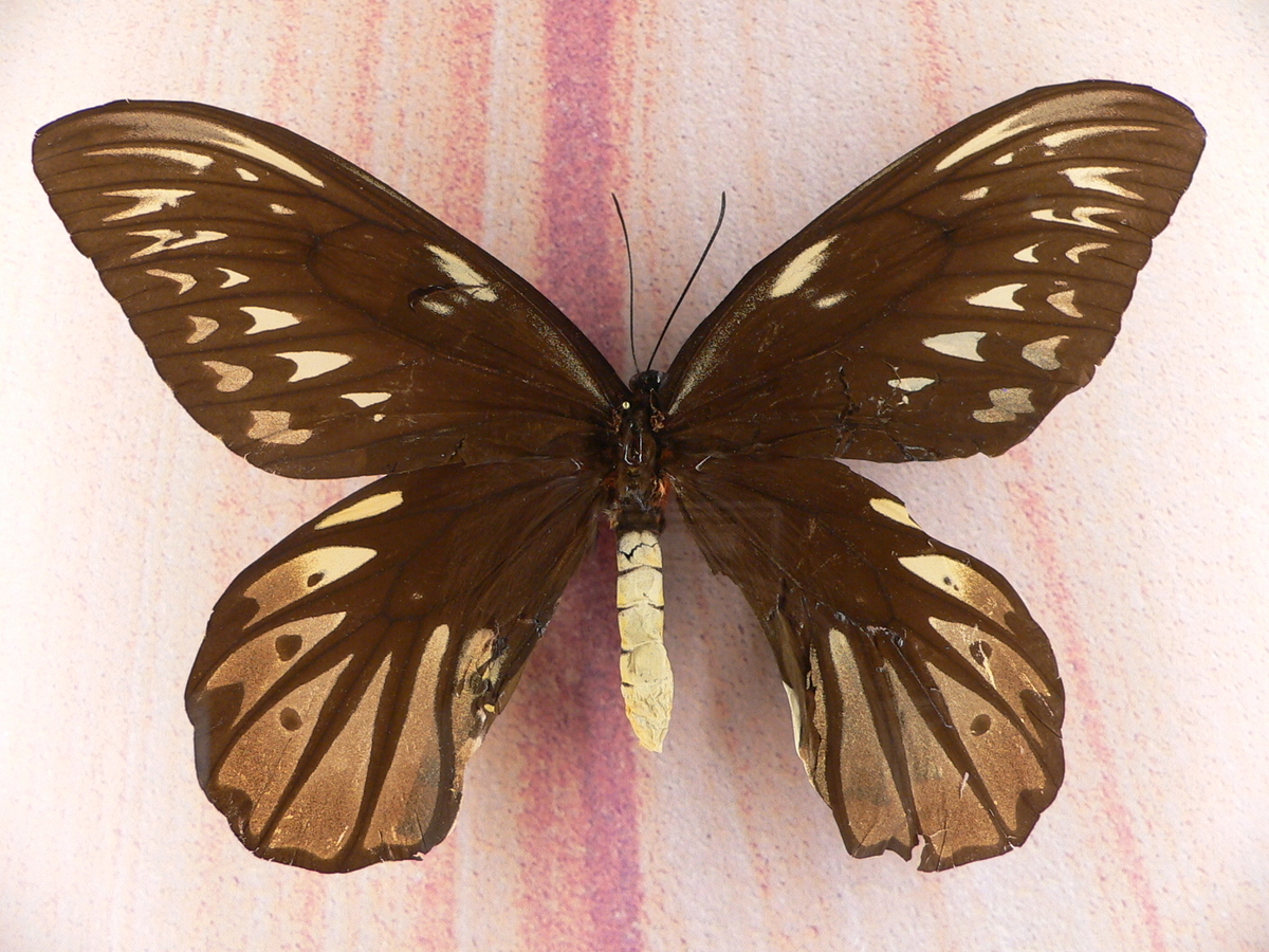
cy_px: 476
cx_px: 634
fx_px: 1283
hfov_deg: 52.6
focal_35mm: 35
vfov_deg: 40.7
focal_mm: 4.6
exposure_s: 1/60
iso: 100
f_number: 2.8
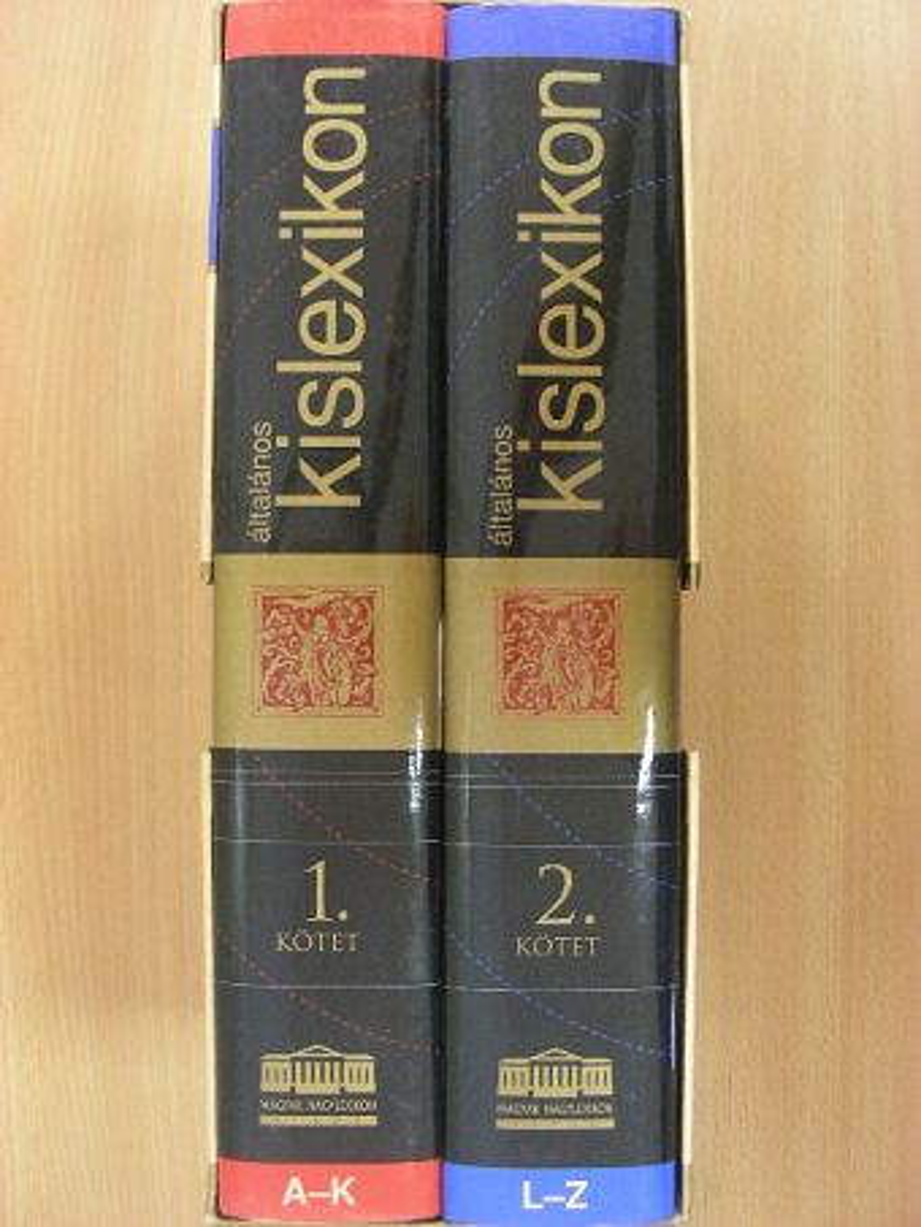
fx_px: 1454
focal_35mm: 41
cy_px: 614
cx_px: 460
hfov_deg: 35.2
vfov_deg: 45.8
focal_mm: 6.8
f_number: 3.5
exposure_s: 1/8
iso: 210
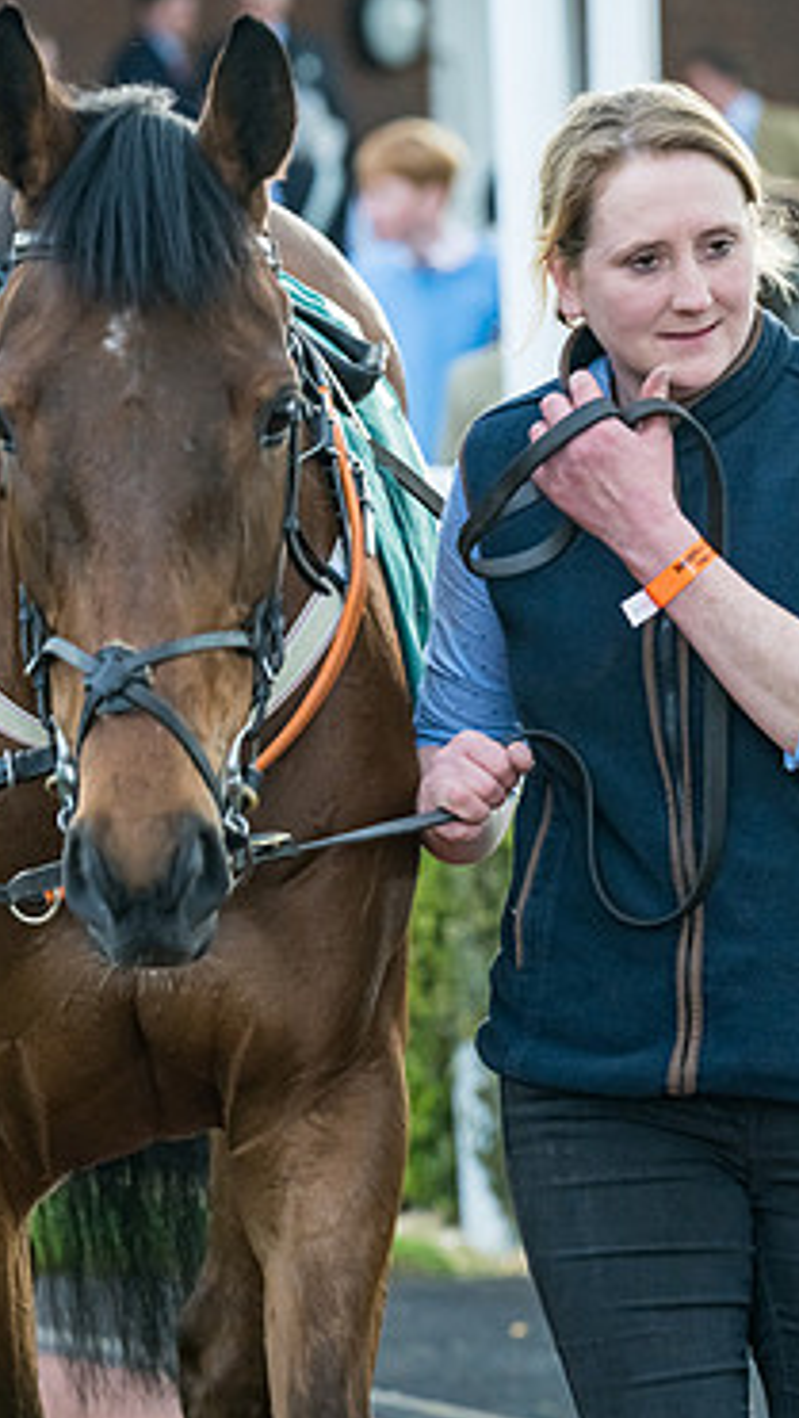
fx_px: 11437
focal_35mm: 304
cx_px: 494
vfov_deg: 7.1
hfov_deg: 4.0
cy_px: 496
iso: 1000
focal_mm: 135
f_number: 5
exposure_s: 1/250
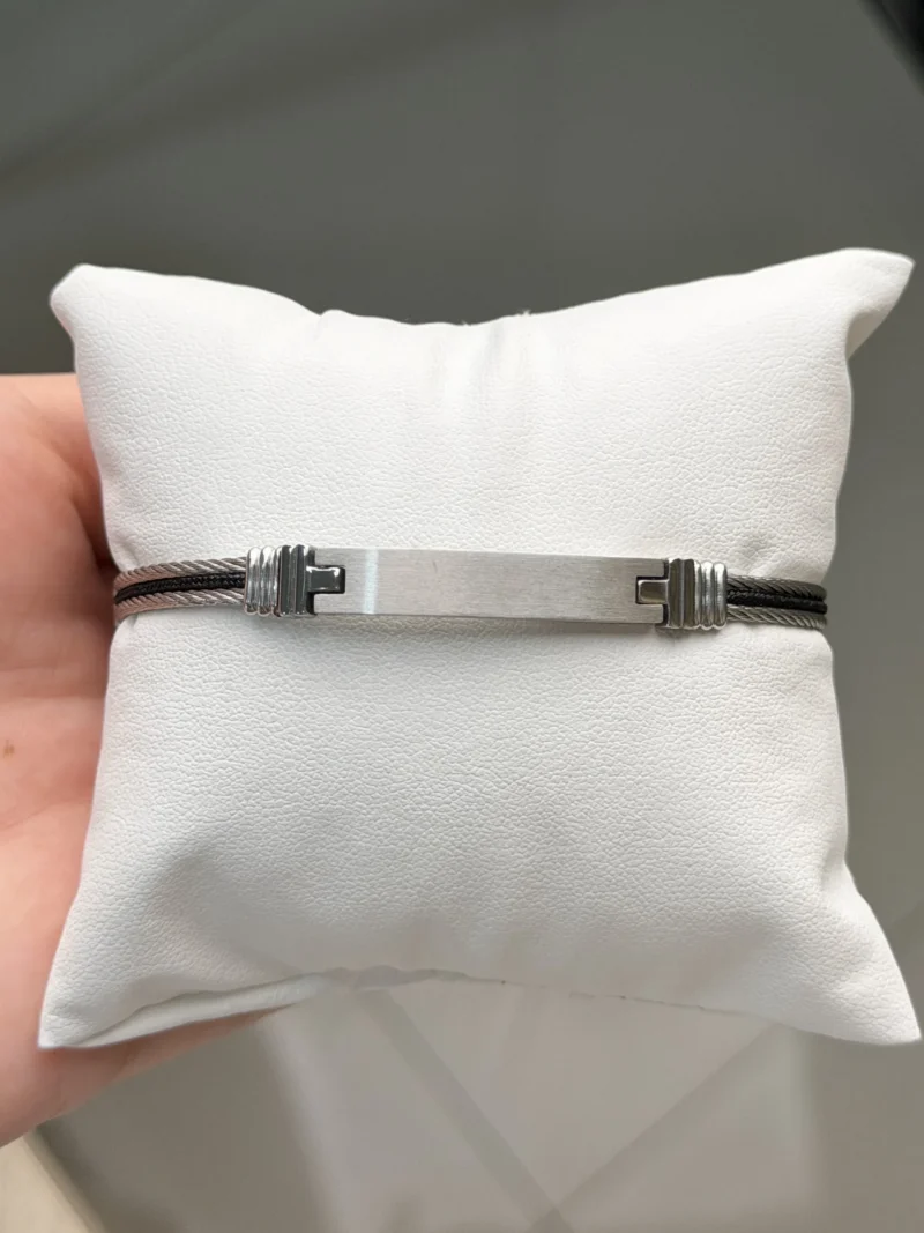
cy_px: 616
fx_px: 1709
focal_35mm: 48
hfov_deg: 30.3
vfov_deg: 39.7
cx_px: 462
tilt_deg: -73.4
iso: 64
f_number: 1.78
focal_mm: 6.76
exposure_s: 1/786
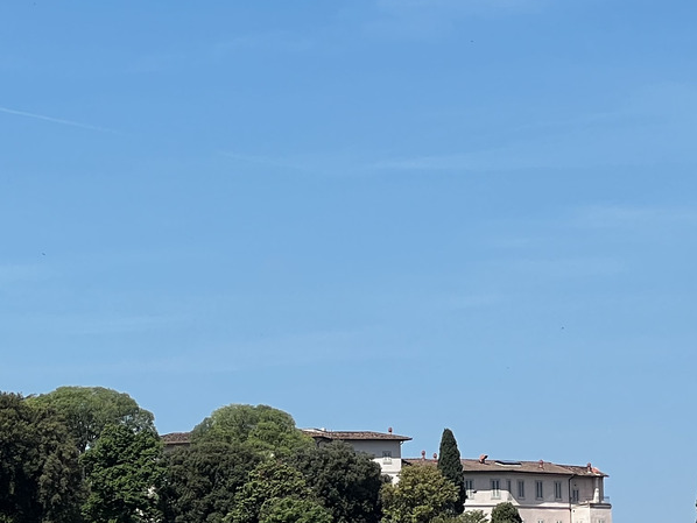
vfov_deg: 7.1
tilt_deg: +1.7
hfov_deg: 9.5
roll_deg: +1.9
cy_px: 692
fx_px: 4150
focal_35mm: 206
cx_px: -112
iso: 32
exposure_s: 1/681
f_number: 2.8
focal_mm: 9
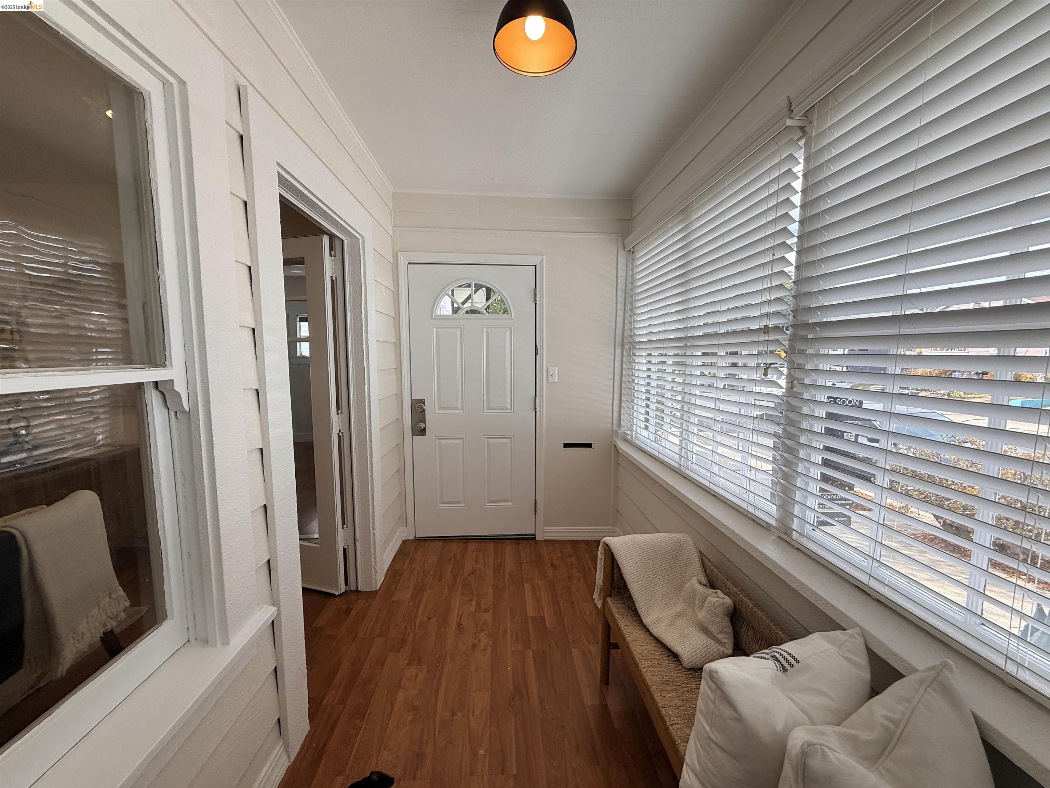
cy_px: 394
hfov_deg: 102.1
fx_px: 425
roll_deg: +0.3
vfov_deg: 85.7
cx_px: 525
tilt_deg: -5.1
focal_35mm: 14
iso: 50
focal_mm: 2.22
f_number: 2.2
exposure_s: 1/201
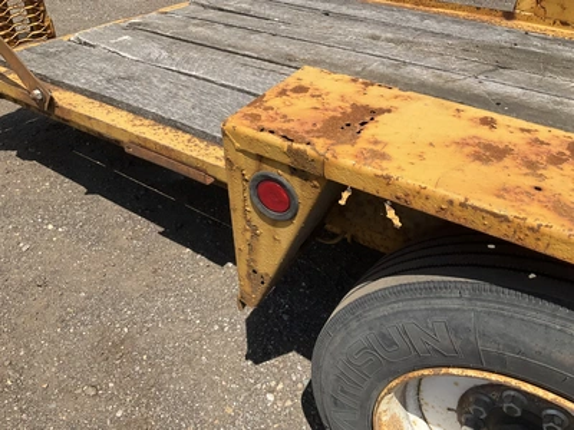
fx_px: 481
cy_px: 215
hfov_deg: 61.7
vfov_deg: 48.2
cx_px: 287
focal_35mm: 29
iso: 25
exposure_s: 1/1848
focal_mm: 3
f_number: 1.8
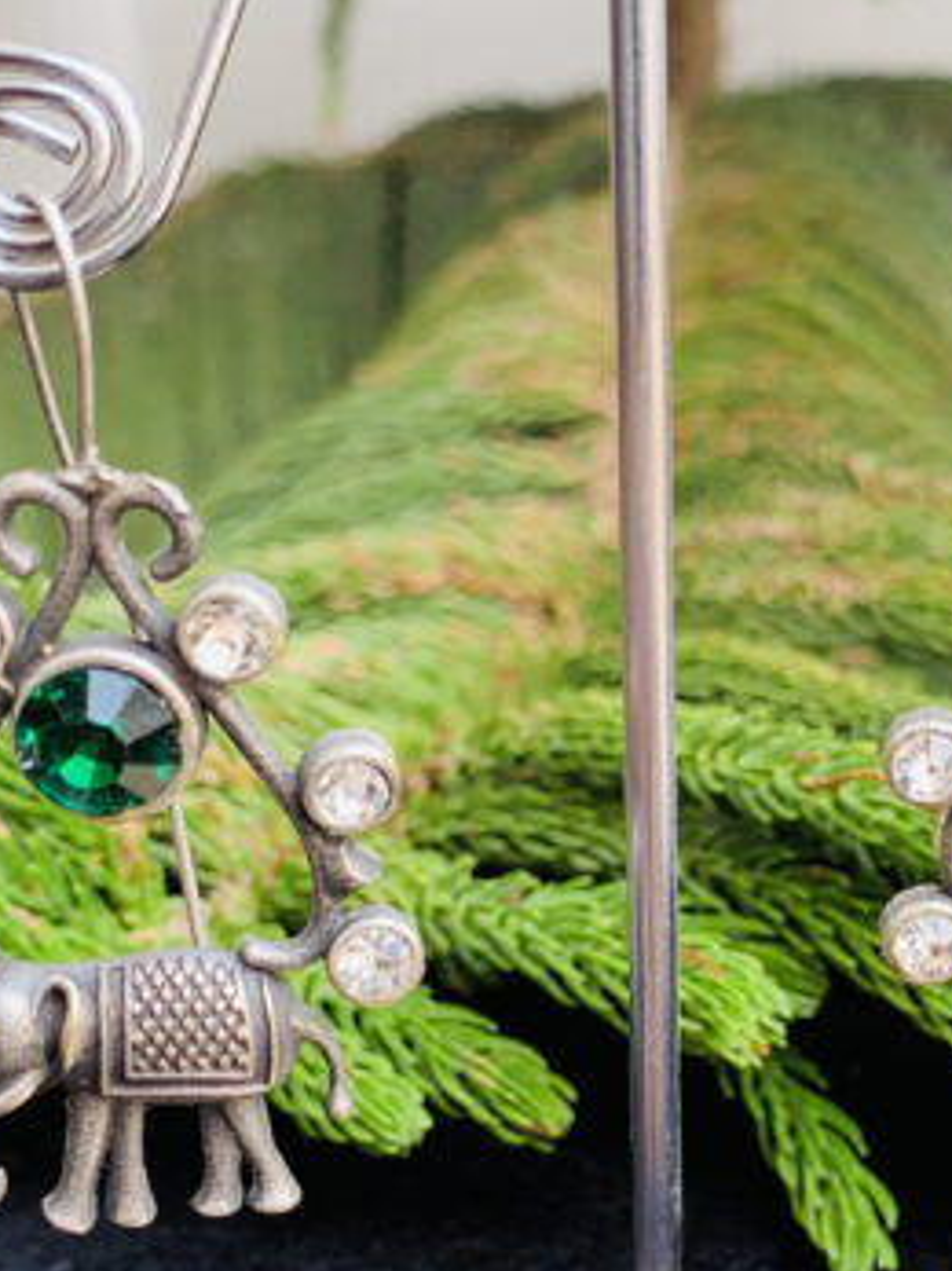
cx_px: 699
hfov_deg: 24.2
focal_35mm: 60
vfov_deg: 31.9
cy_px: 868
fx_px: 2201
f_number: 1.8
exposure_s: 1/121
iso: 50
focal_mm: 4.25
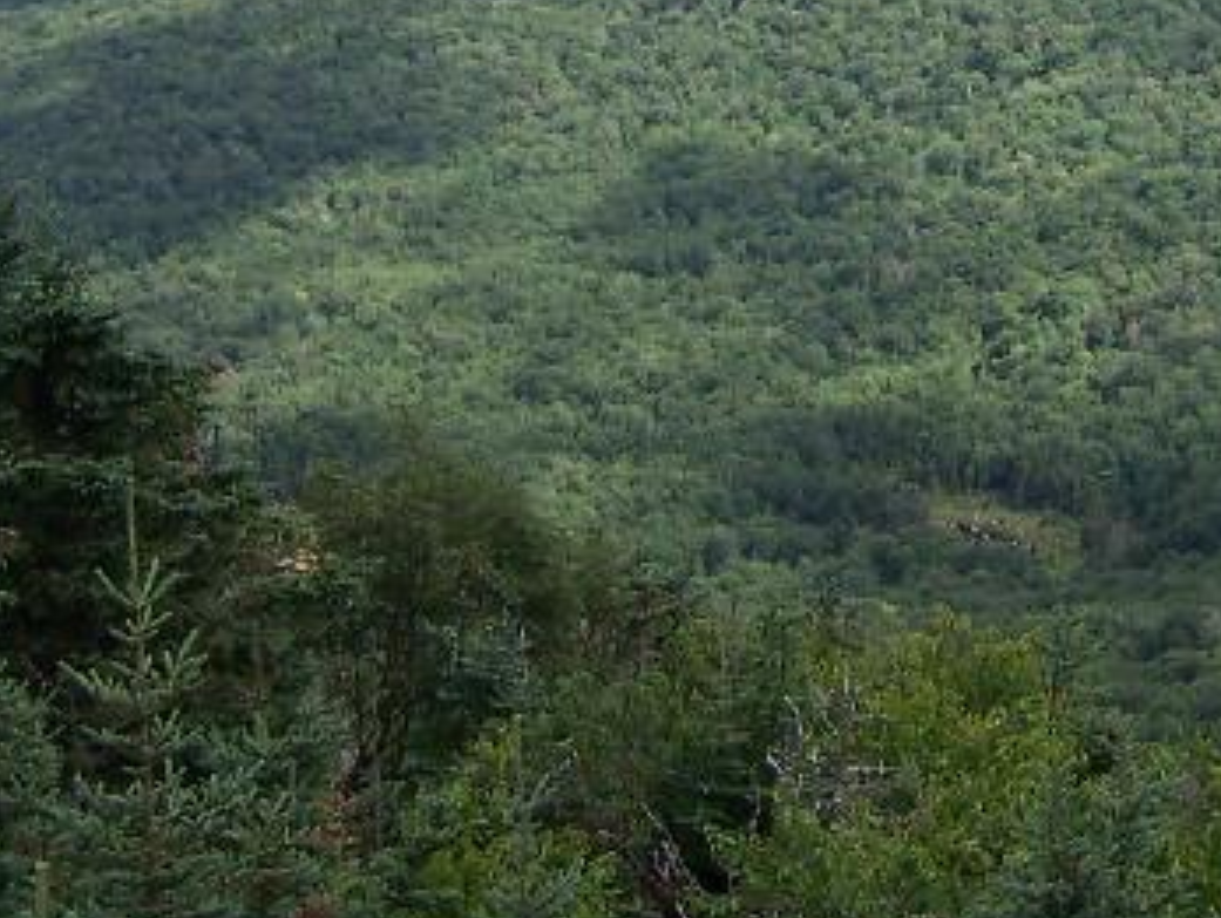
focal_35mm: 112
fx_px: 3955
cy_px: -383
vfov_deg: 12.7
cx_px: 1196
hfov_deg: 17.2
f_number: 2.8
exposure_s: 1/800
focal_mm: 6.3
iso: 80
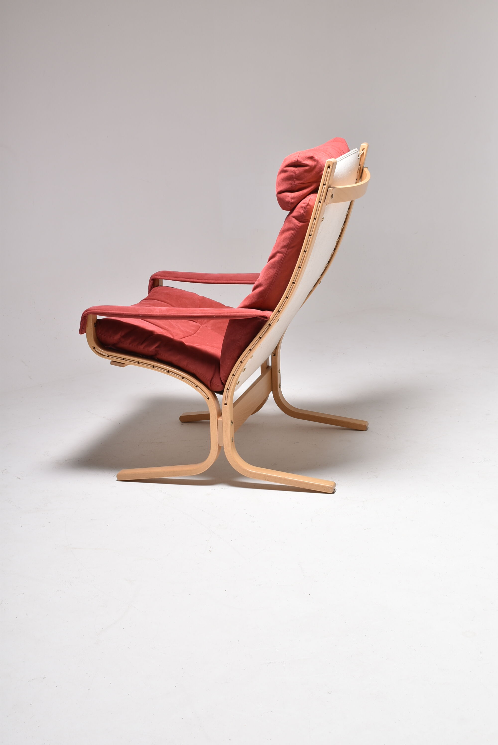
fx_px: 1087
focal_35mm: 52
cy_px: 372
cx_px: 249
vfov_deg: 37.8
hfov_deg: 25.8
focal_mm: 35
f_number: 11
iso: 100
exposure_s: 1/160
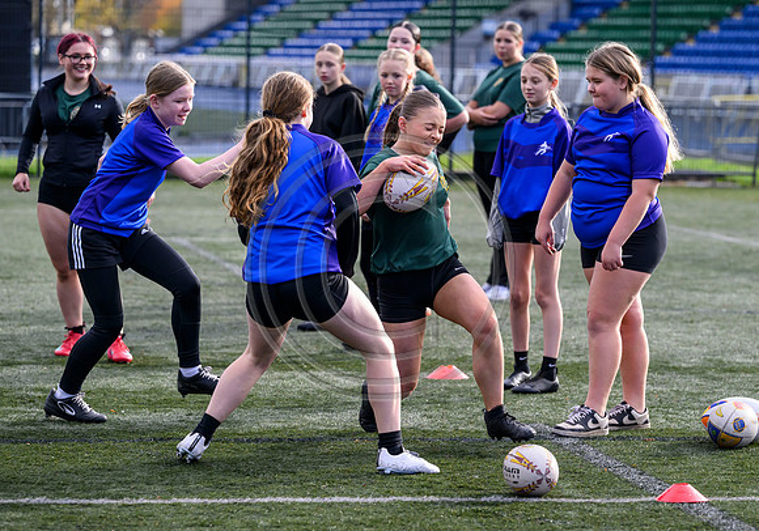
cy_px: 267
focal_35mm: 158
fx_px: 3384
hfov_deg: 12.8
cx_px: 411
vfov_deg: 9.0
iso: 1600
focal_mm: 145
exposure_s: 1/1600
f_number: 4.5
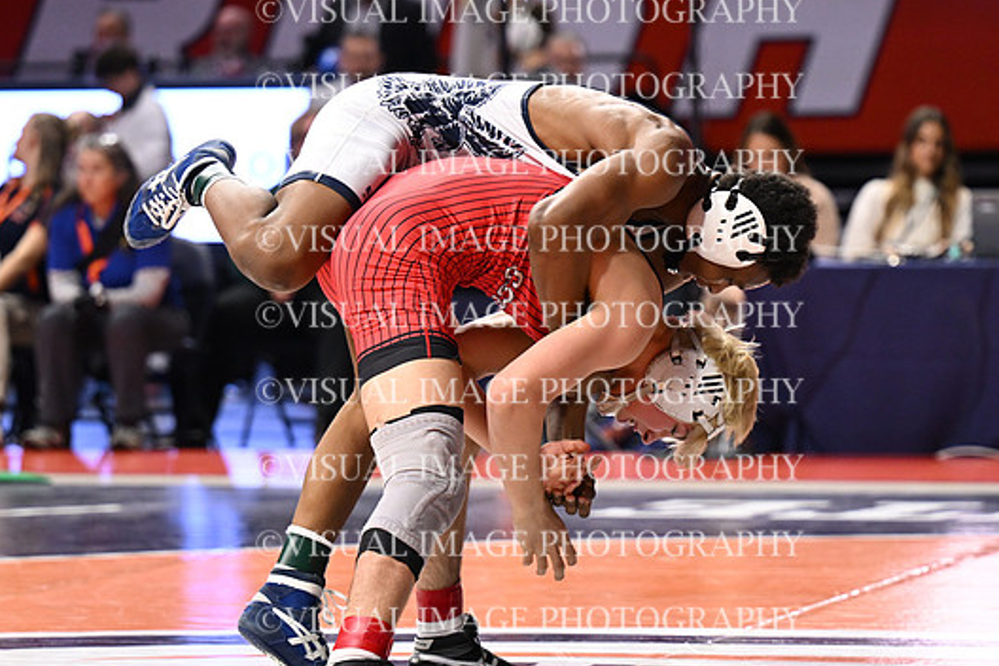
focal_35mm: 189
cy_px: 353
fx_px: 5244
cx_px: 530
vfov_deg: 7.3
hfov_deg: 10.9
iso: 2200
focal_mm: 115
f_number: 2.8
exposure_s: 1/1000
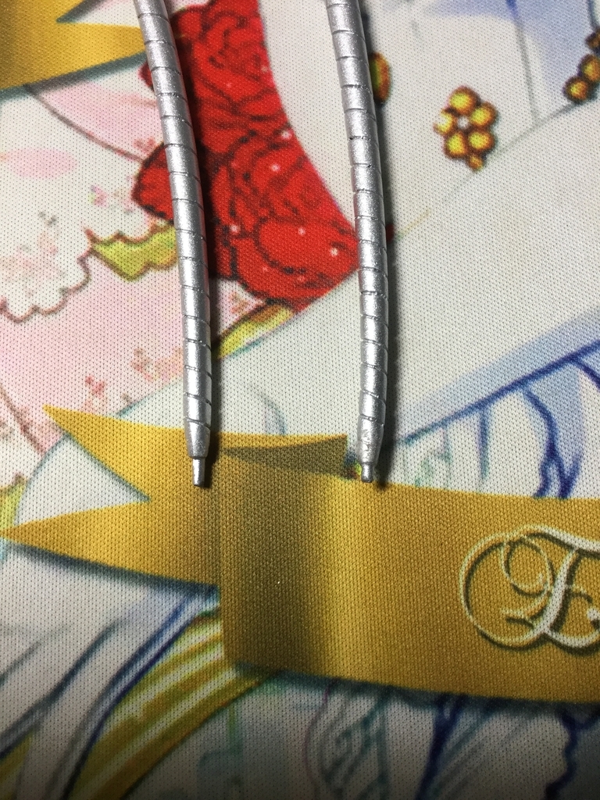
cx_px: 300
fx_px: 716
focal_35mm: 31
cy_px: 400
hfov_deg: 45.4
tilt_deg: -77.3
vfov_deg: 58.4
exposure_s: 1/30
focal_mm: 3.3
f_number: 2.4
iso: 25
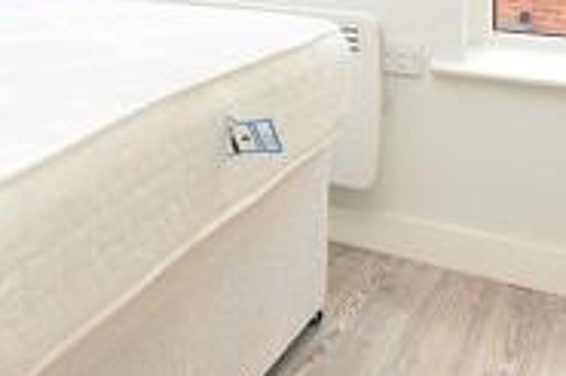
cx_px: -55
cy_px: -110
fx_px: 817
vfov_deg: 23.1
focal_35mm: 52
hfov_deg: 33.4
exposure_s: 1/125
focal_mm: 10
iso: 720
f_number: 5.6
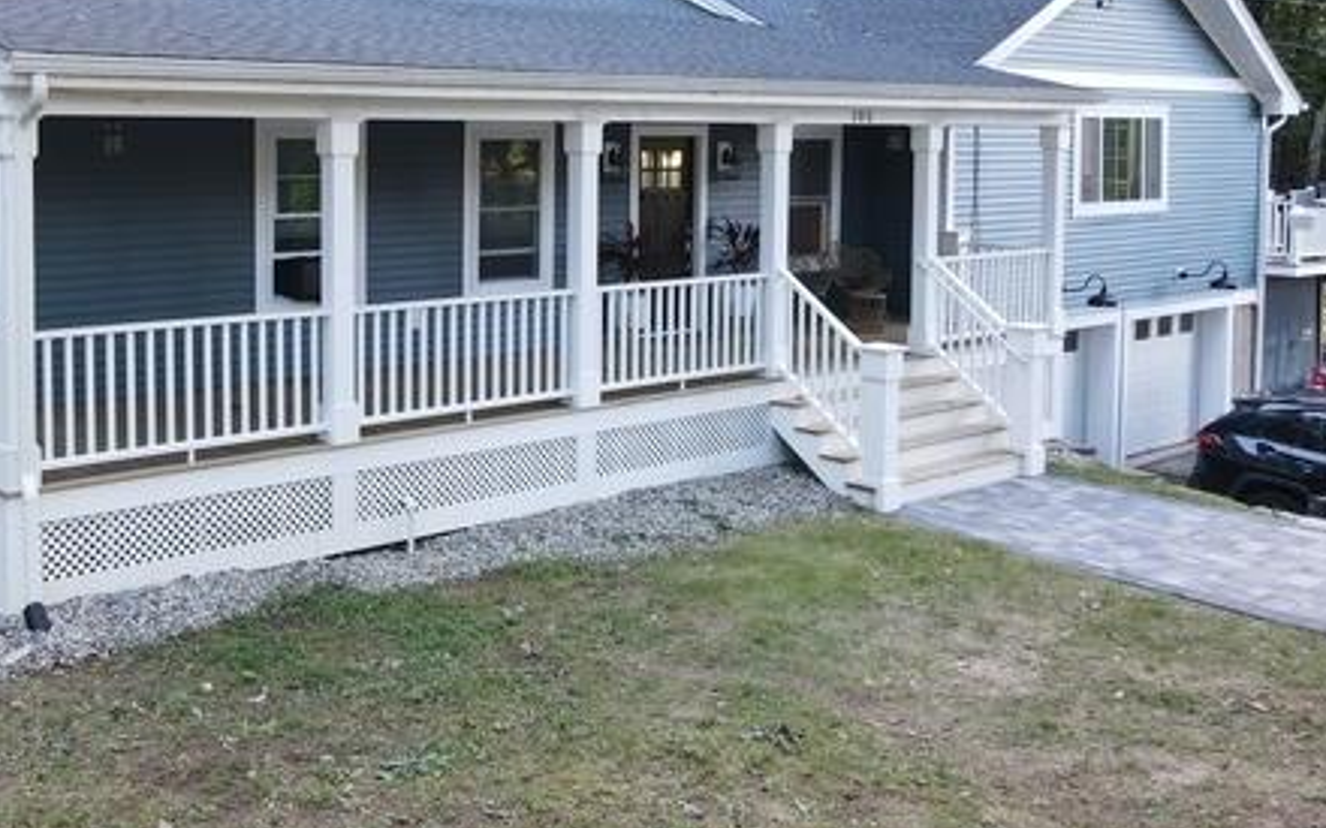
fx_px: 1337
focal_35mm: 37
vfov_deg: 33.7
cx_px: 476
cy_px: 196
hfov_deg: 52.0
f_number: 2.8
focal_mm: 4.5
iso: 170
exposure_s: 1/15
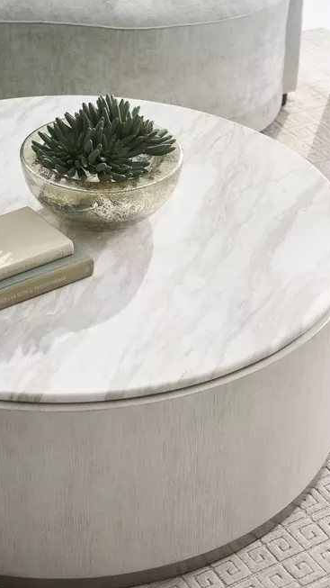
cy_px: 284
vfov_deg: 25.9
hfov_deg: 14.7
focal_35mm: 82
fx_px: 1276
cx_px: 172
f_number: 6.3
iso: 100
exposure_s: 1/125
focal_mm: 70
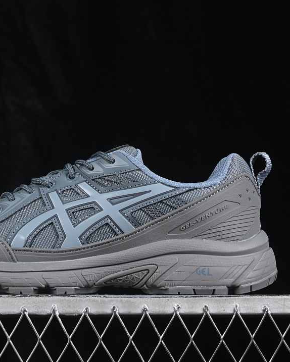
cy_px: 181
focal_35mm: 106
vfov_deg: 18.1
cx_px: 94
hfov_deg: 14.5
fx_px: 1137
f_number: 7.1
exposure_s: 1/60
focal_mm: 50
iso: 160
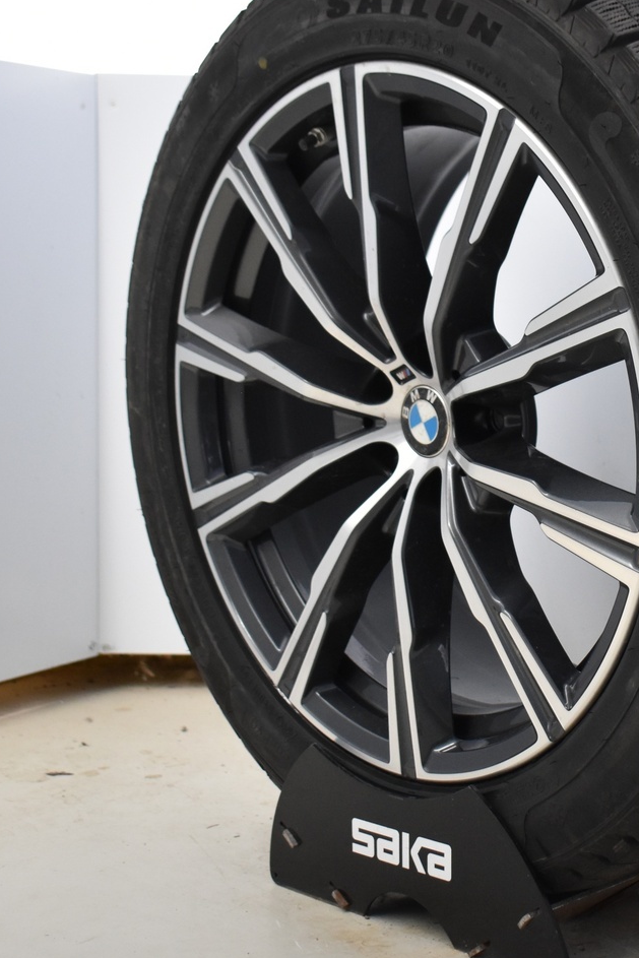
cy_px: 446
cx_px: 560
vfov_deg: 30.1
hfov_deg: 20.0
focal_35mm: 67
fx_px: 1783
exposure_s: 1/60
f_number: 4
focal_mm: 26
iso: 1100
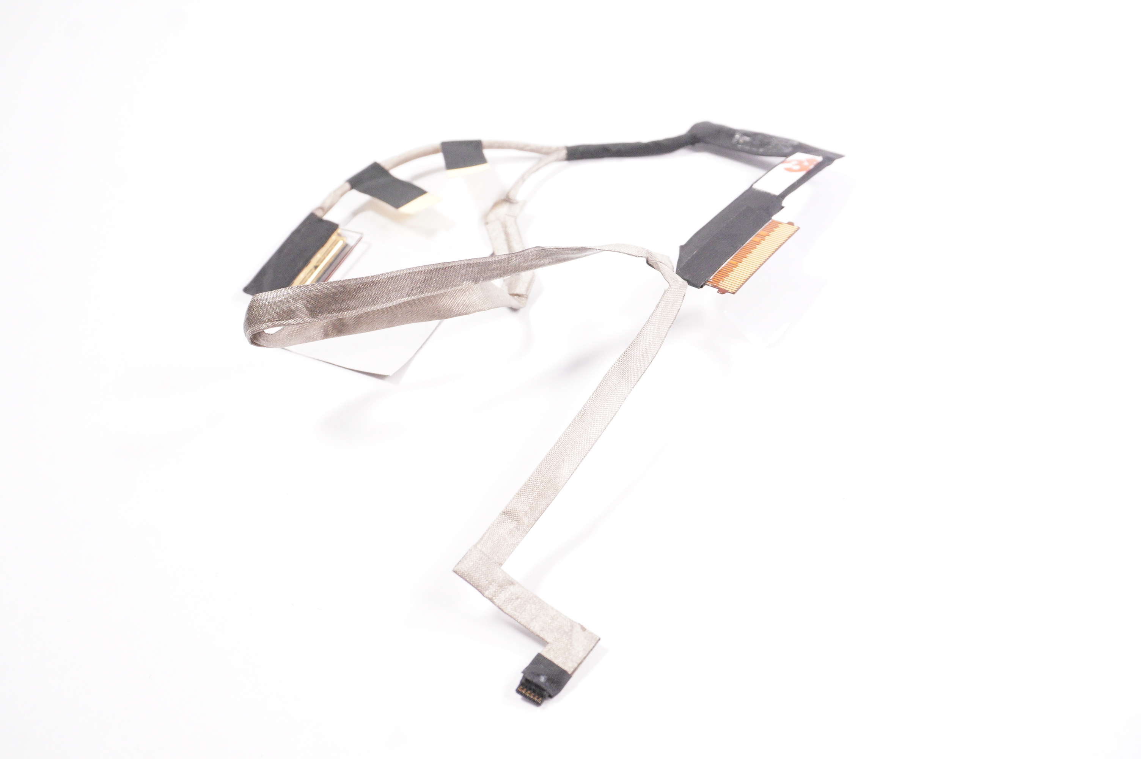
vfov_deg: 30.8
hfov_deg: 45.0
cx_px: 570
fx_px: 1377
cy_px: 380
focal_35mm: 44
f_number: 9
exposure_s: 1/250
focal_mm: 29
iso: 2500
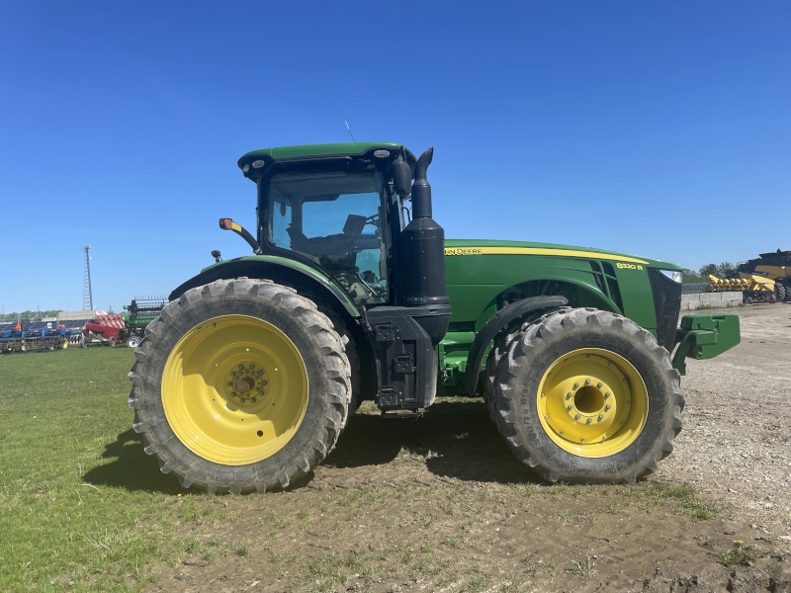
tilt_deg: +3.0
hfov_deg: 67.3
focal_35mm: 26
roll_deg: +3.3
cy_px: 296
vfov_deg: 53.1
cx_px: 396
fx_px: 594
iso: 32
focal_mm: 4.2
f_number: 1.6
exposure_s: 1/3300
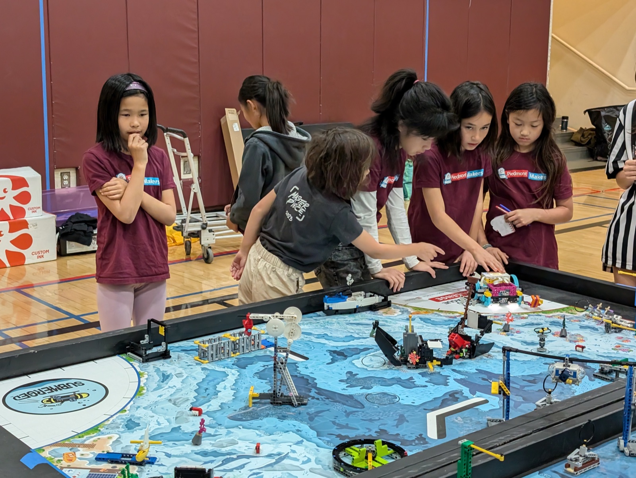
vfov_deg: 29.7
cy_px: 239
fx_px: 901
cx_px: 318
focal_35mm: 49
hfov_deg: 38.9
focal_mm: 6.9
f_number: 1.68
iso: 750
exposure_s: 1/120
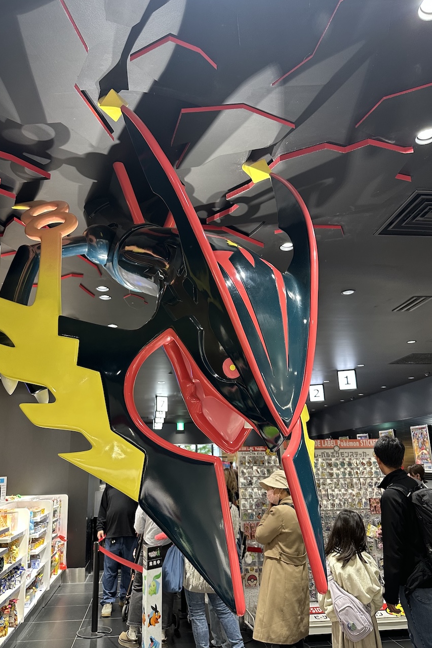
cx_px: 197
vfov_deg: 69.4
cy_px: 334
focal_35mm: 26
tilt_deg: +15.3
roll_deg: +1.1
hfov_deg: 49.5
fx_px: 468
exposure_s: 1/60
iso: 200
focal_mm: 6.86
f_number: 1.78
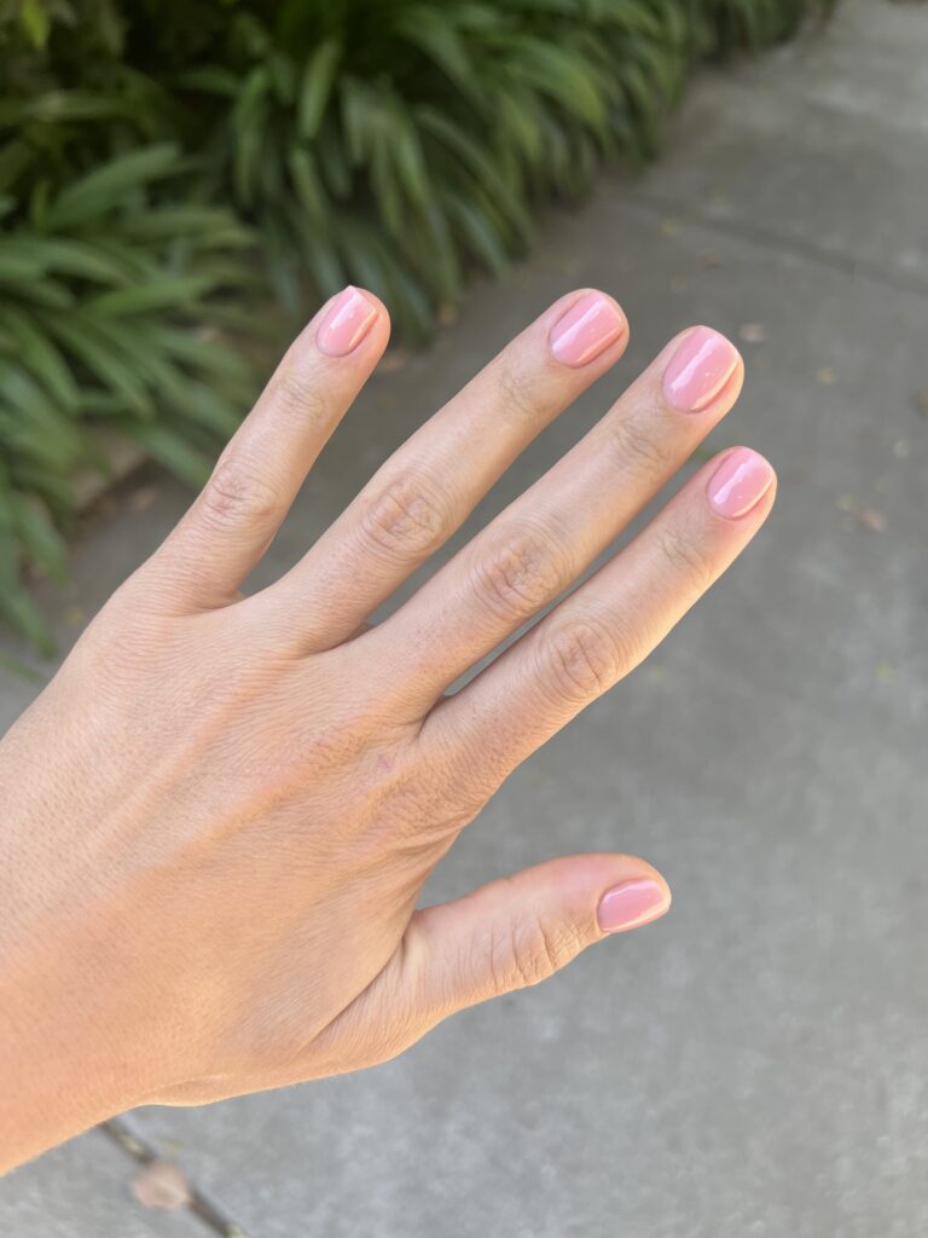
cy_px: 619
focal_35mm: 26
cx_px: 464
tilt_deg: -55.9
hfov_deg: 53.1
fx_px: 929
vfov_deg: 67.3
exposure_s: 1/407
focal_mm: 5.7
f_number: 1.5
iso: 50
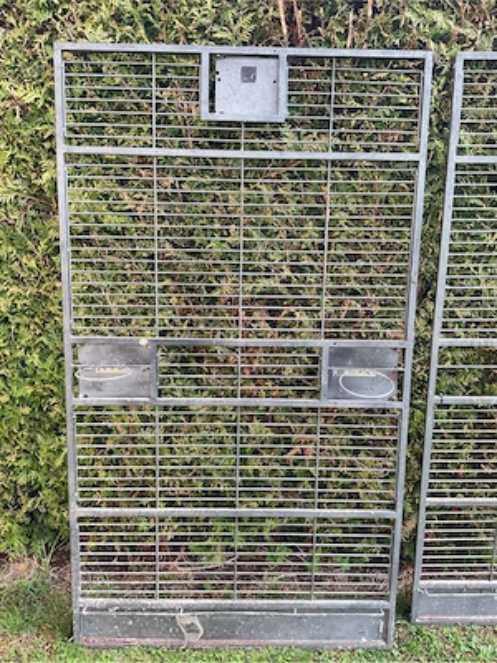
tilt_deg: -18.3
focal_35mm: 29
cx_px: 248
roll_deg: +1.3
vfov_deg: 61.7
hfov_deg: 48.2
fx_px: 555
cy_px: 332
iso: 25
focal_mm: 3
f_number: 1.8
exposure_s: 1/120
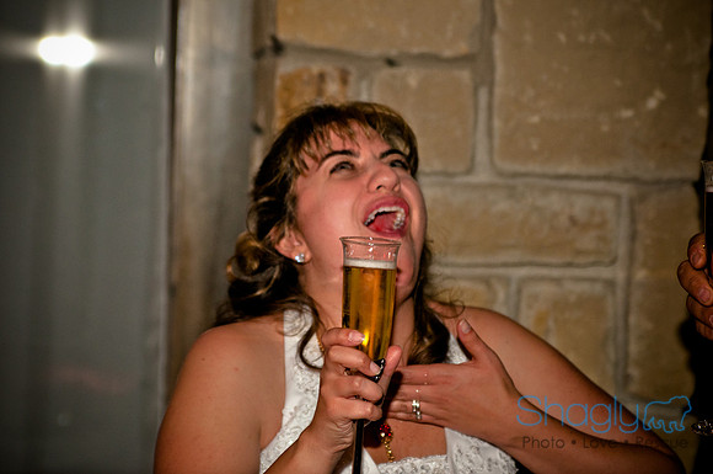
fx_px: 2225
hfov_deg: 18.2
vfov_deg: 12.1
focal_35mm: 112
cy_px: 237
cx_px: 356
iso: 400
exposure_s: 1/200
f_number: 3.2
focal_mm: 75
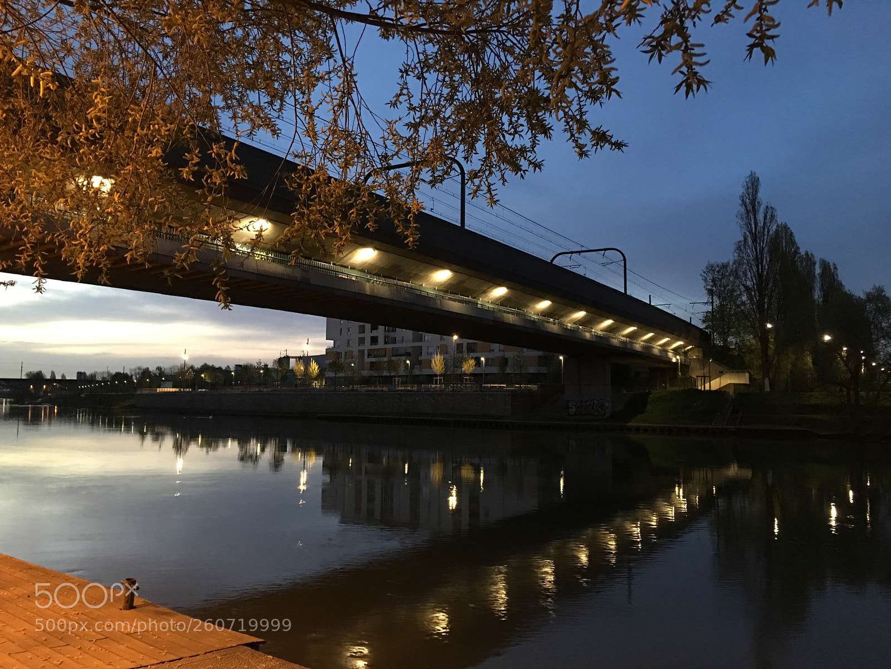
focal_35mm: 29
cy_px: 334
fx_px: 746
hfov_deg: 61.7
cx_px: 446
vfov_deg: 48.2
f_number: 2.2
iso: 125
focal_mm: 4.15
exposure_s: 1/4
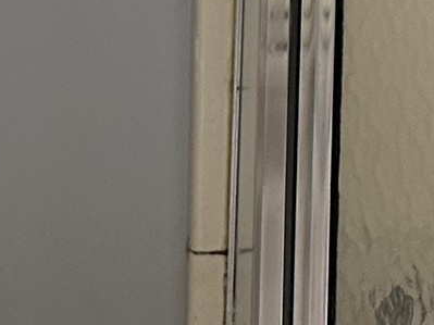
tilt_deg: -2.9
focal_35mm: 185
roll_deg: -1.7
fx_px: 2319
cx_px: 627
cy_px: -623
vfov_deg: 7.2
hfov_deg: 10.4
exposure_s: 1/60
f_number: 1.78
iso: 125
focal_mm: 6.86
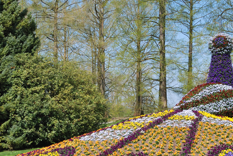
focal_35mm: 61
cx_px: 132
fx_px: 395
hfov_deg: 32.8
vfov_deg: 22.1
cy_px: 122
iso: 100
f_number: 11
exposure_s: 1/100
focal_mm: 22
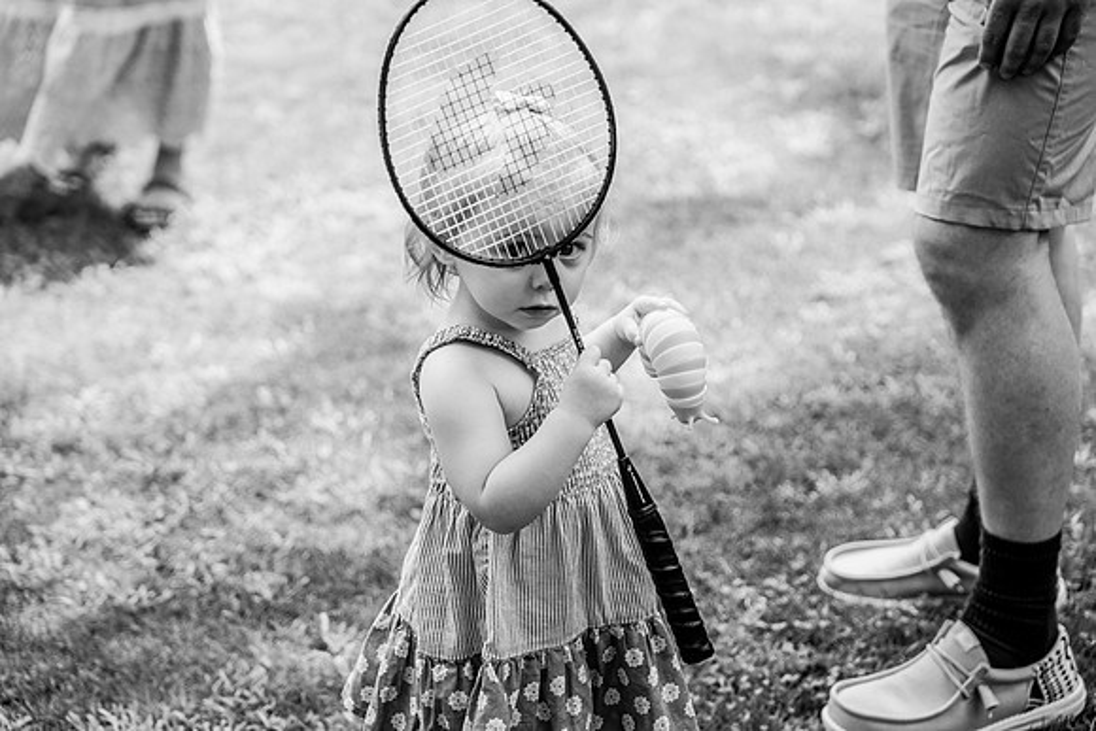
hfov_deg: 28.8
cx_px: 548
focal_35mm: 70
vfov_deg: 19.5
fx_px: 2132
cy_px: 366
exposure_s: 1/1600
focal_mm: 70
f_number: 2.8
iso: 400
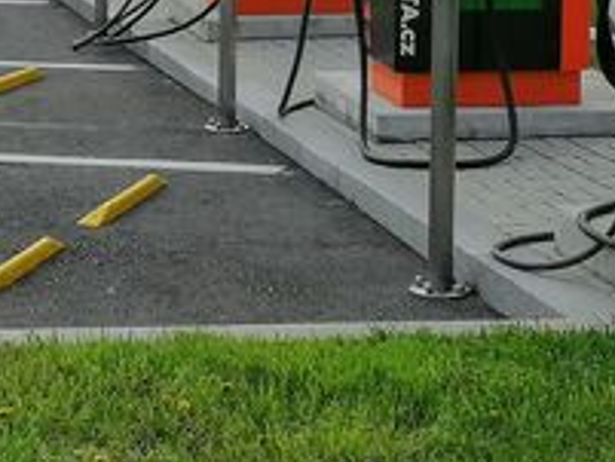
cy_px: -122
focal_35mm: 150
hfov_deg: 13.0
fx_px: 2667
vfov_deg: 9.7
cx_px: 12
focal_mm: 5.3
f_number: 1.8
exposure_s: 1/1425
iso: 50
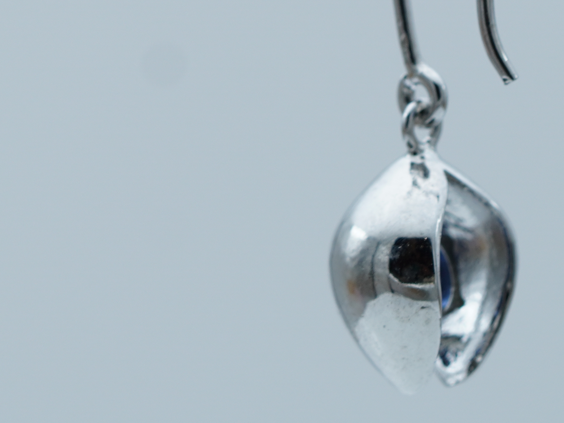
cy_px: -106
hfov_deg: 4.4
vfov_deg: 3.3
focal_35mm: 453
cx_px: 244
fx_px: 7380
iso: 160
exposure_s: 1/60
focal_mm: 90
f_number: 5.6
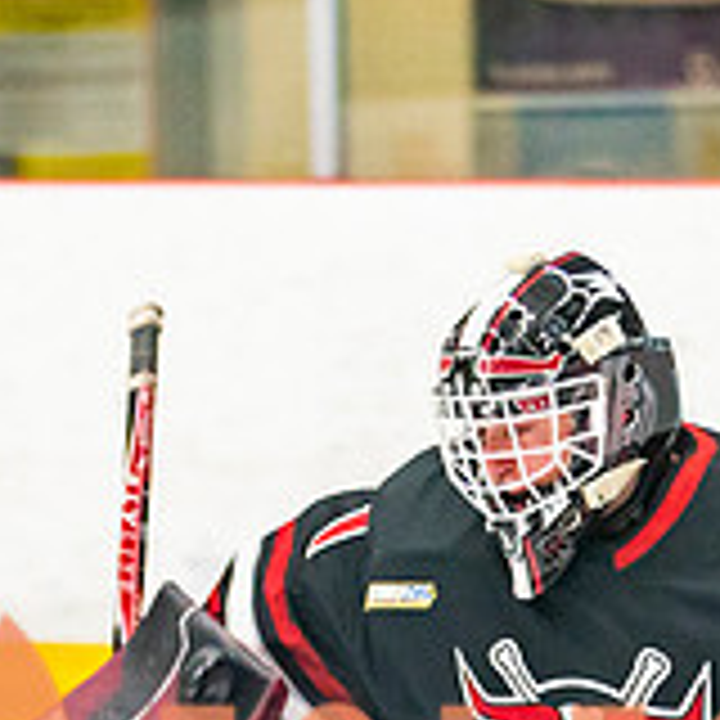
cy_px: 777
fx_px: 12448
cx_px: 759
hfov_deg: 3.3
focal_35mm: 529
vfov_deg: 3.3
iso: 3200
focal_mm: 120
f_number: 2.8
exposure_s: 1/640
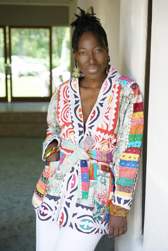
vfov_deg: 36.2
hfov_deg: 24.6
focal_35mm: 55
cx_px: 84
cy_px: 126
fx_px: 385
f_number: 3.5
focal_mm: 55
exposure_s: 1/250
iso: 400
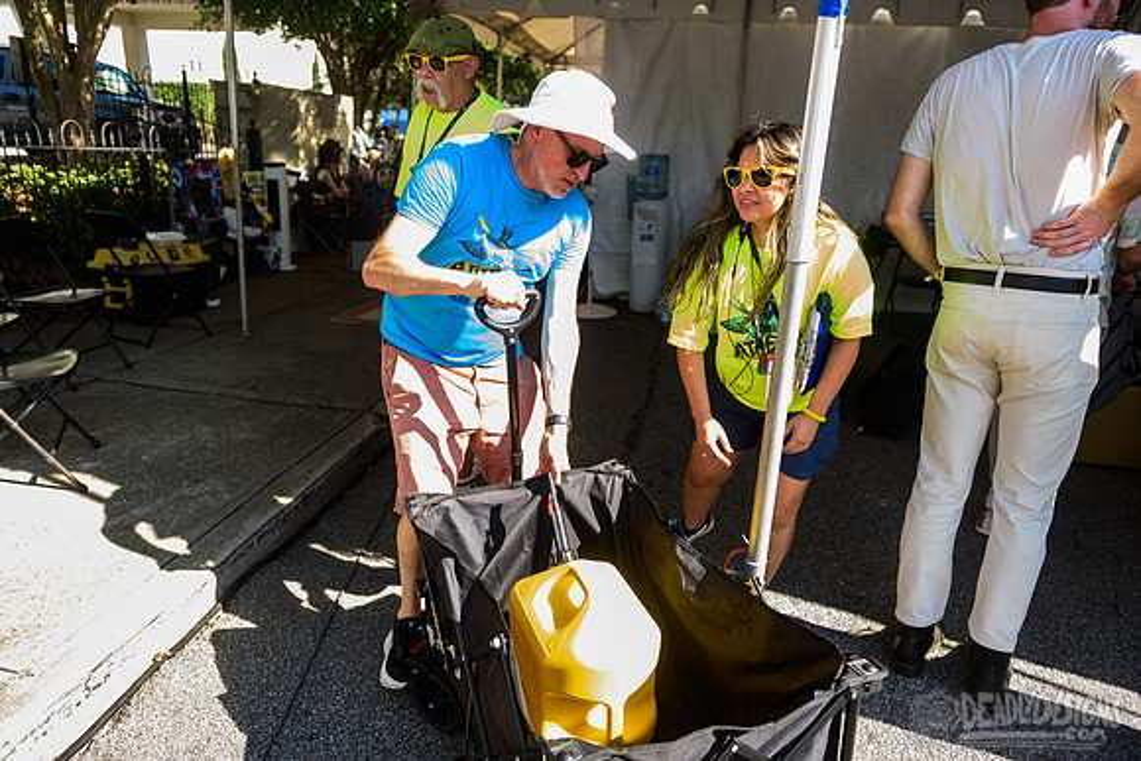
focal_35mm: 24
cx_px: 570
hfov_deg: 73.7
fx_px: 761
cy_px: 380
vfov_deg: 53.2
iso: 400
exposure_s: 1/400
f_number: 5
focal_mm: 24
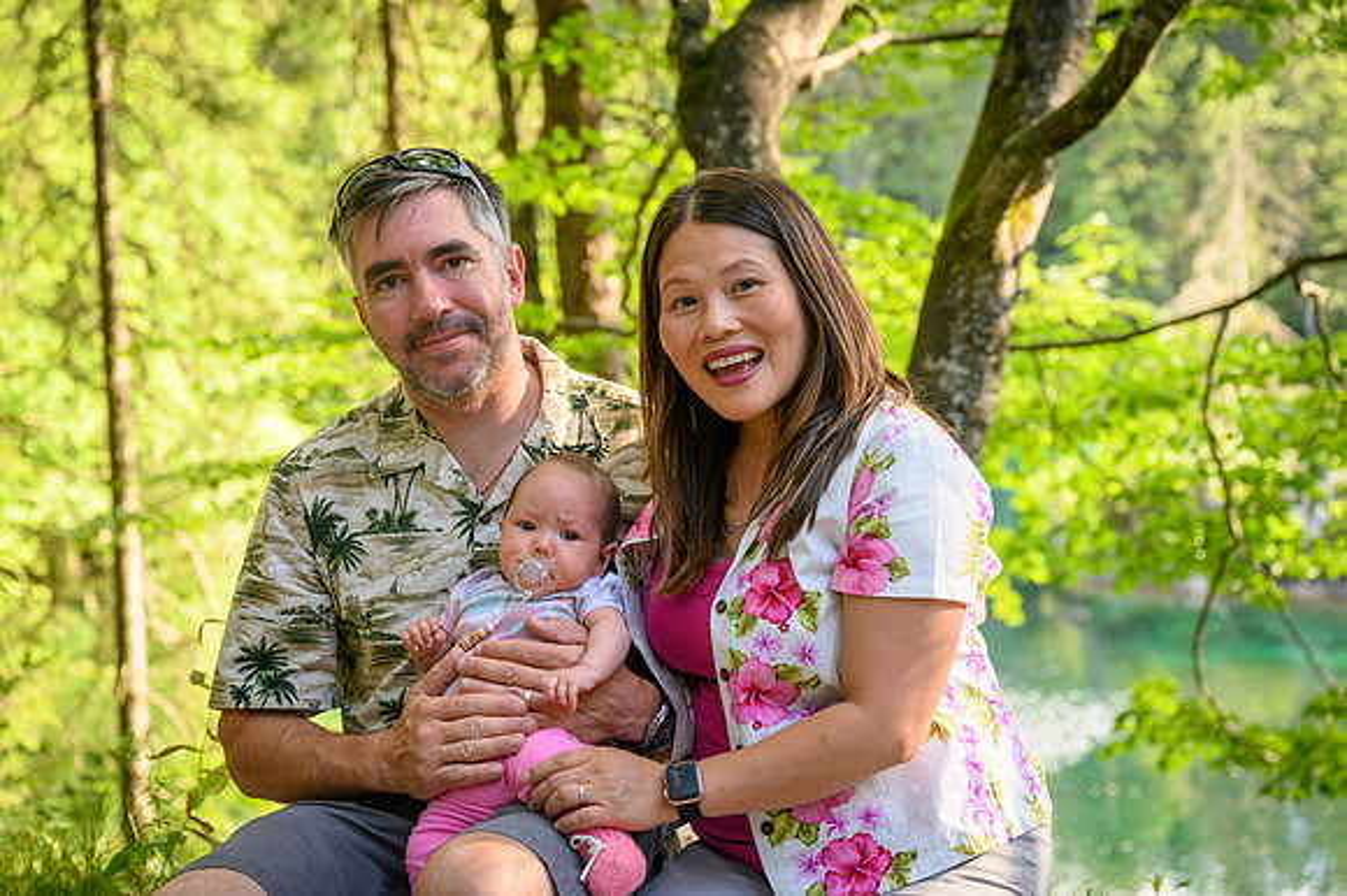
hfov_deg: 35.7
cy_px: 448
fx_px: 2094
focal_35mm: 56
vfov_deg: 24.2
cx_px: 674
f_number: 4
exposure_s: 1/160
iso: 400
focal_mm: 56
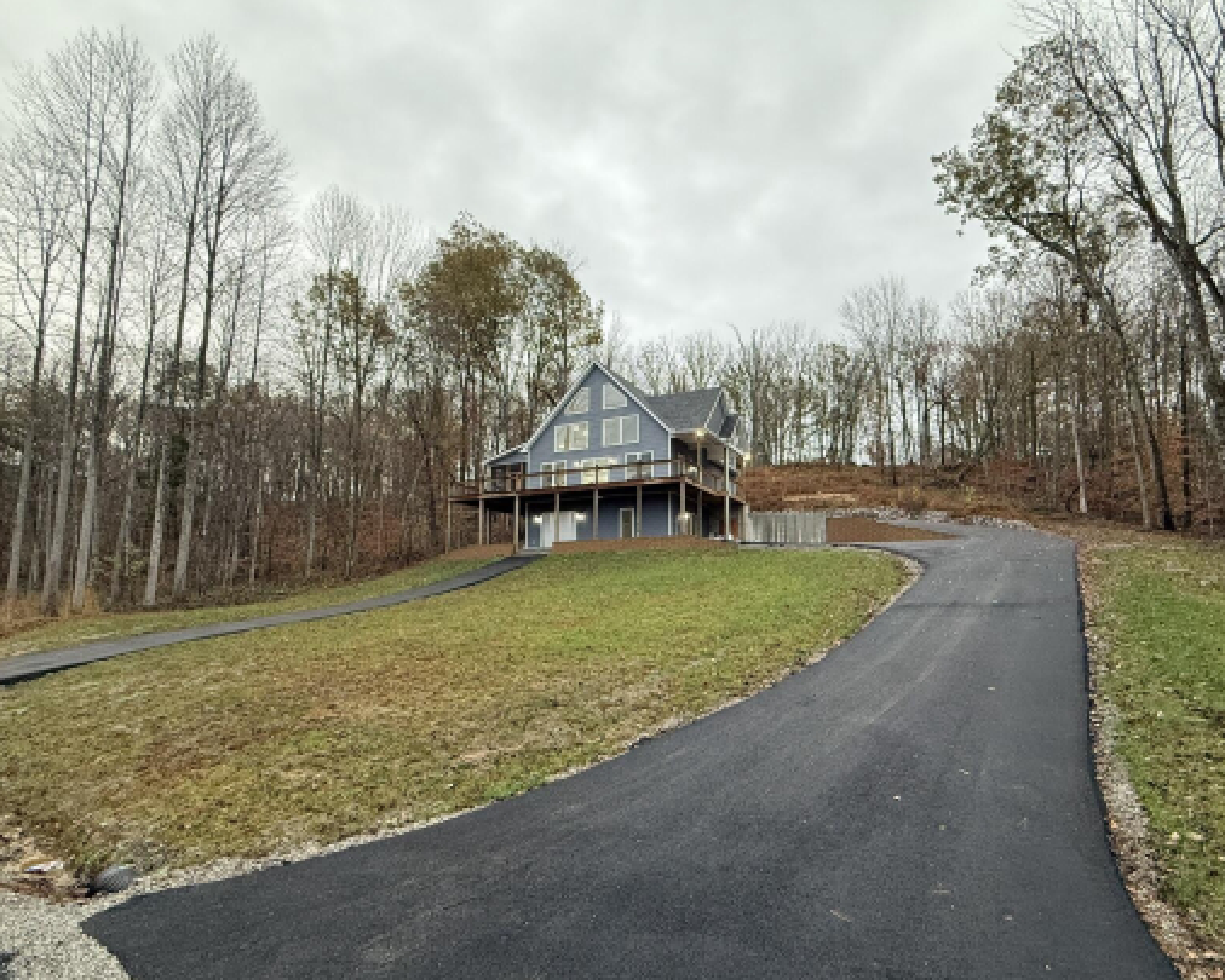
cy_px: 518
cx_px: 650
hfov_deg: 86.3
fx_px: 653
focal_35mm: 18
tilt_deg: +7.9
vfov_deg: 73.8
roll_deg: -0.3
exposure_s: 1/99
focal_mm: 2.22
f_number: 2.2
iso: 200
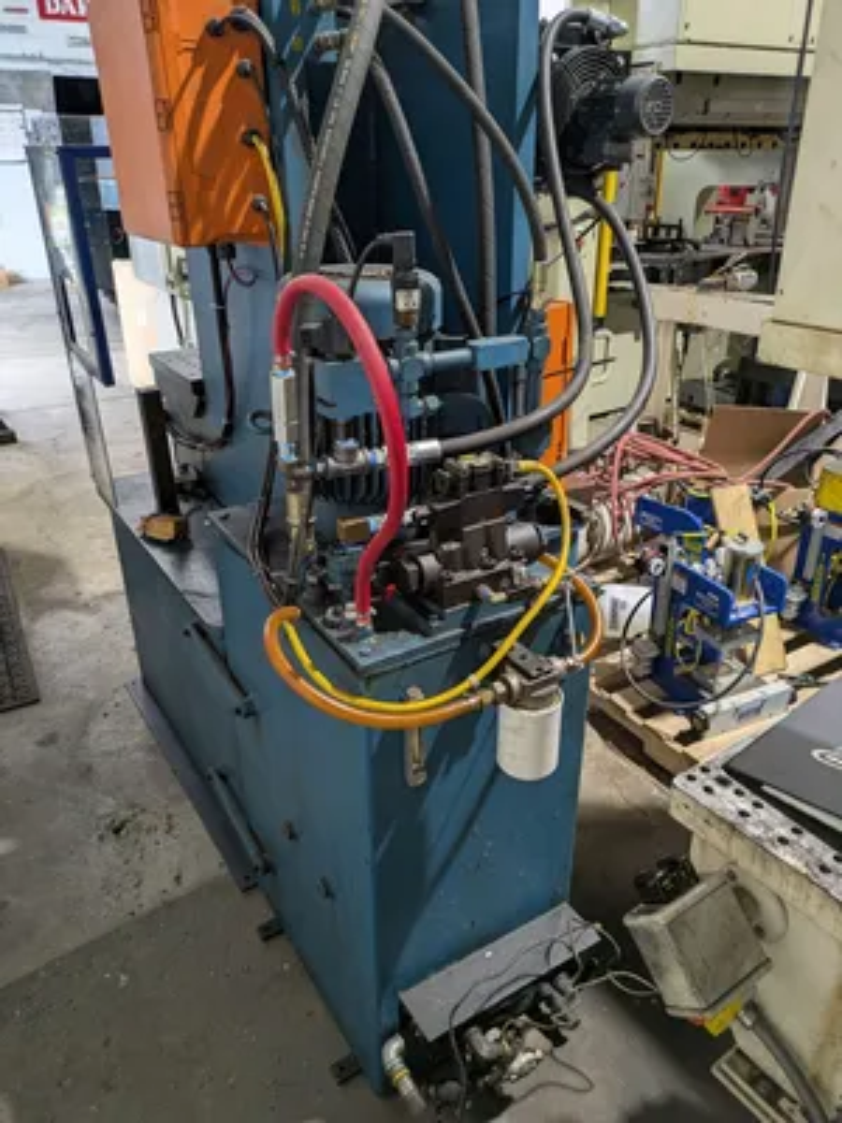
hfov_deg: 54.9
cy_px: 562
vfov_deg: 69.4
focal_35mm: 25
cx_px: 421
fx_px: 811
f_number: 1.89
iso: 129
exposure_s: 1/30
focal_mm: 5.43
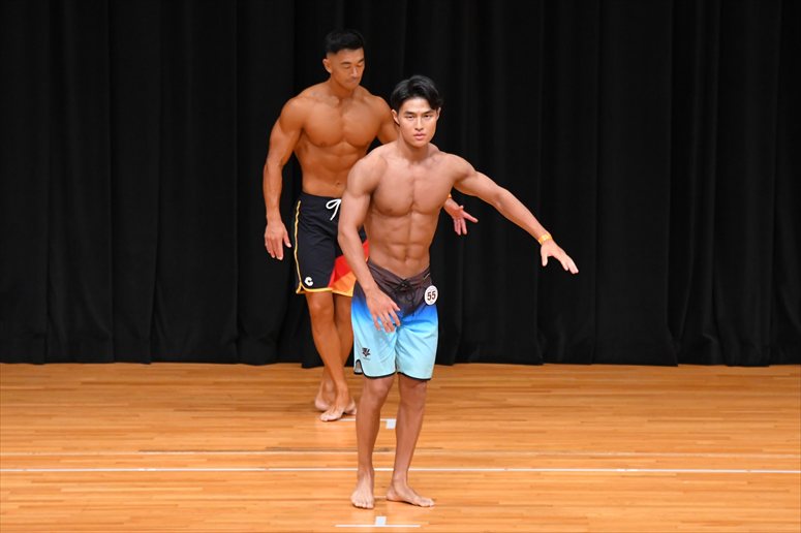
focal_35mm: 255
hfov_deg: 8.1
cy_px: 266
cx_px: 400
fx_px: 5671
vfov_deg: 5.4
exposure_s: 1/400
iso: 4000
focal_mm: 170
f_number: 5.6
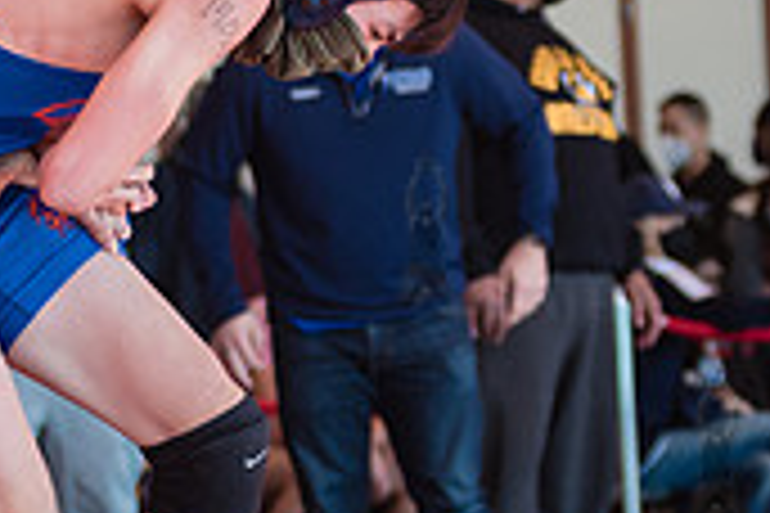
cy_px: 443
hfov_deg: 7.5
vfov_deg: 5.0
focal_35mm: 272
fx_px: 5817
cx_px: -158
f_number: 3.5
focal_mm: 80
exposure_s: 1/400
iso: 400
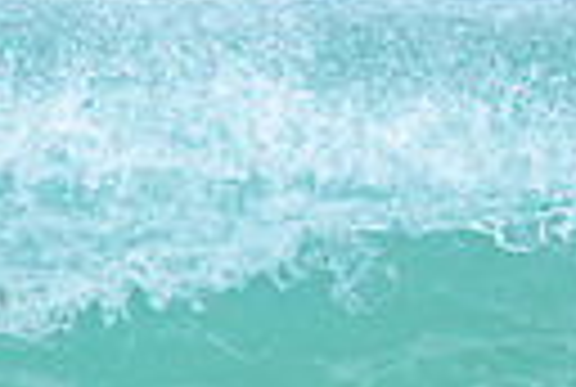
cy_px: 526
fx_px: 66876
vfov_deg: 0.3
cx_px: -45
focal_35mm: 4170
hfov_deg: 0.5
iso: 720
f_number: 6.3
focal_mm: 800
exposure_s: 1/2000
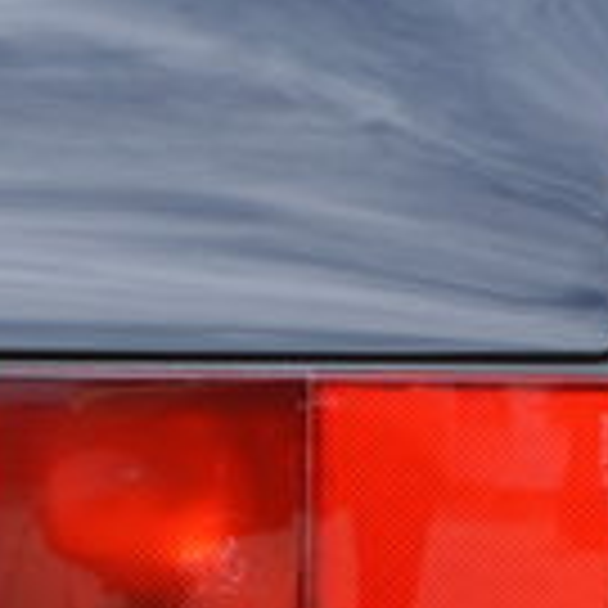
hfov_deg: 4.6
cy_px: 570
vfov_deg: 4.6
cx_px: 1248
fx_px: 7492
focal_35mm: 377
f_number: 6.3
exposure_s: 1/160
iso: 100
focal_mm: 52
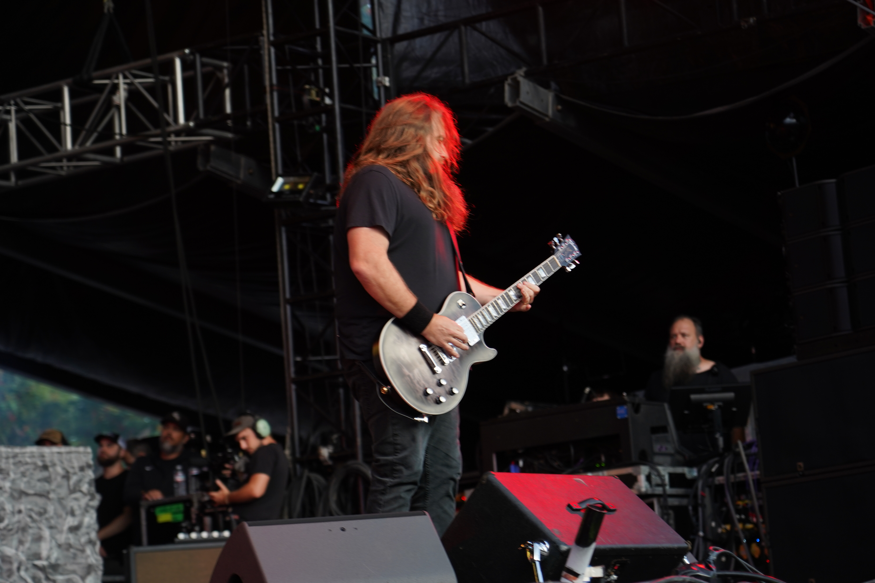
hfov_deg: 19.5
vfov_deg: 13.0
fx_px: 2552
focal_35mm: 105
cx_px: 438
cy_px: 292
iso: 320
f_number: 4
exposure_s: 1/125
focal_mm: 105
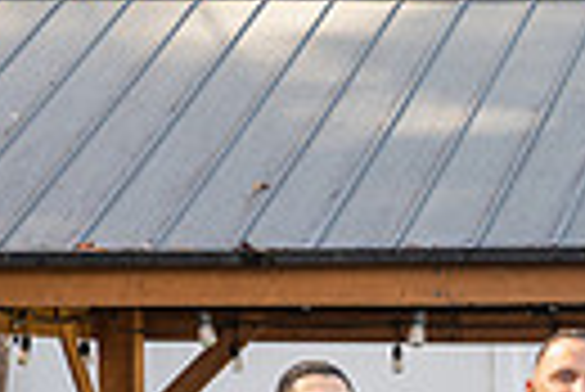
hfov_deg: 8.9
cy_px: 520
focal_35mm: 223
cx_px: 1017
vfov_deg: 6.1
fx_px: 3628
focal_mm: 50
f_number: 6.3
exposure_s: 1/160
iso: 320
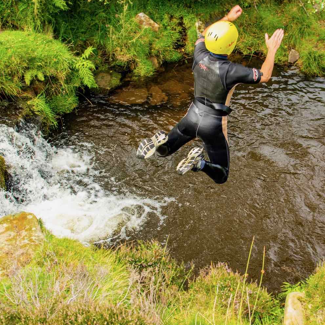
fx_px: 719
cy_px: 163
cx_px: 188
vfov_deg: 25.5
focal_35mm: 68
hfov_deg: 25.5
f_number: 5.6
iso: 200
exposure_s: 1/320
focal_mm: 35
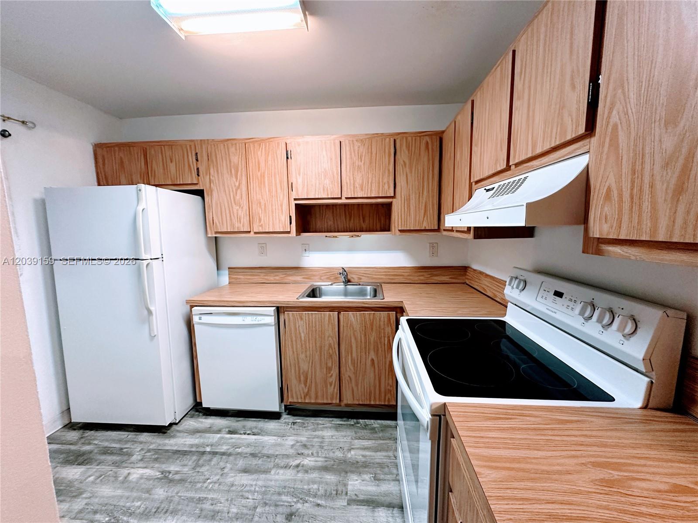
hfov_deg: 102.1
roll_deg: +0.3
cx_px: 349
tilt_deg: -5.9
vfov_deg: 85.7
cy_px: 262
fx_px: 282
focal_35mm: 14
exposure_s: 1/60
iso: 400
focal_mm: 2.22
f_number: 2.2
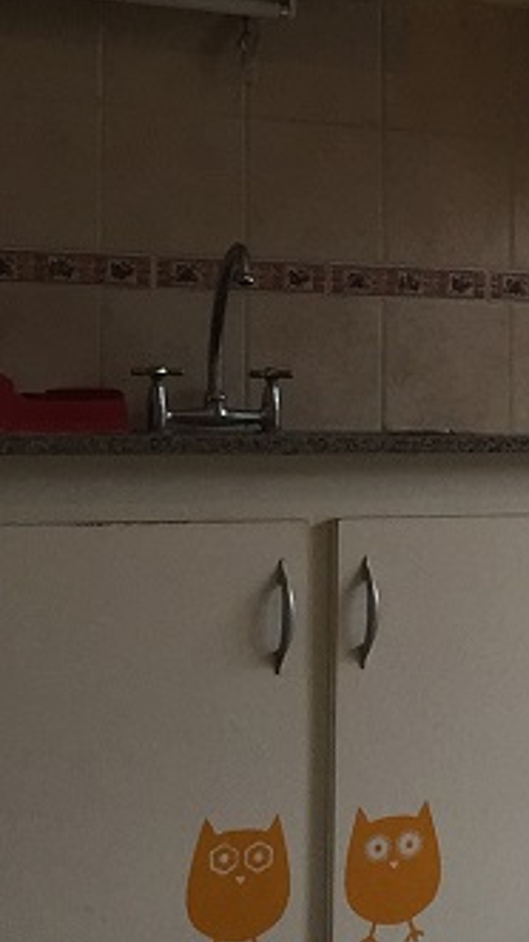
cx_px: 1456
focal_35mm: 122
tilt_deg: +1.2
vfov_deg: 17.6
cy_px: 441
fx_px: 3045
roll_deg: -0.9
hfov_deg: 8.6
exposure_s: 1/106
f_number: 2.2
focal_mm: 4.15
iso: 32
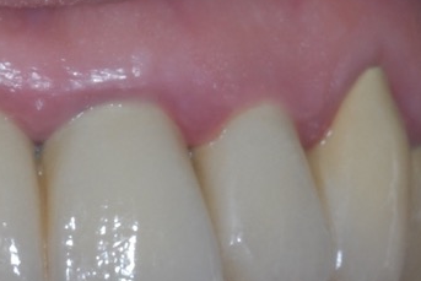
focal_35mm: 551
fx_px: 6443
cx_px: 54
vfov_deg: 2.5
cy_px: 356
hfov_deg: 3.7
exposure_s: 1/60
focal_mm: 105
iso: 400
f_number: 22
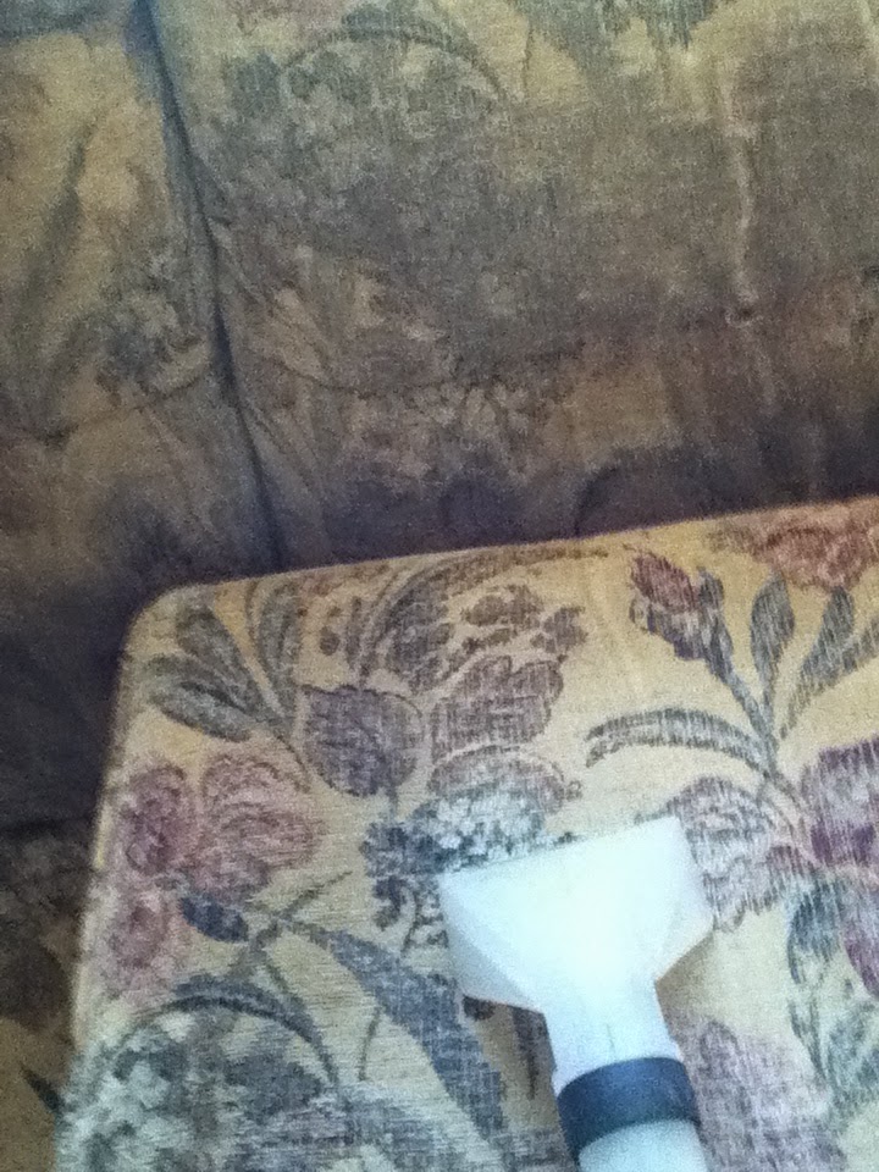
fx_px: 1083
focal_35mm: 32
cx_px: 440
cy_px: 586
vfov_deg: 56.8
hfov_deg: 44.2
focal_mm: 3.85
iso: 400
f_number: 2.4
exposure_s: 1/30
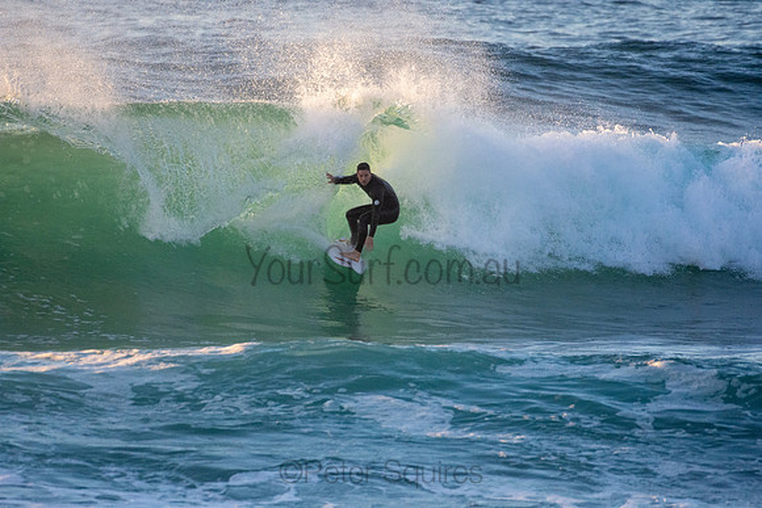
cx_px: 381
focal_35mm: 750
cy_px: 254
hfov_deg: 2.7
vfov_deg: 1.8
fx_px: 15878
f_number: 5.6
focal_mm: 500
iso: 1800
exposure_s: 1/2000
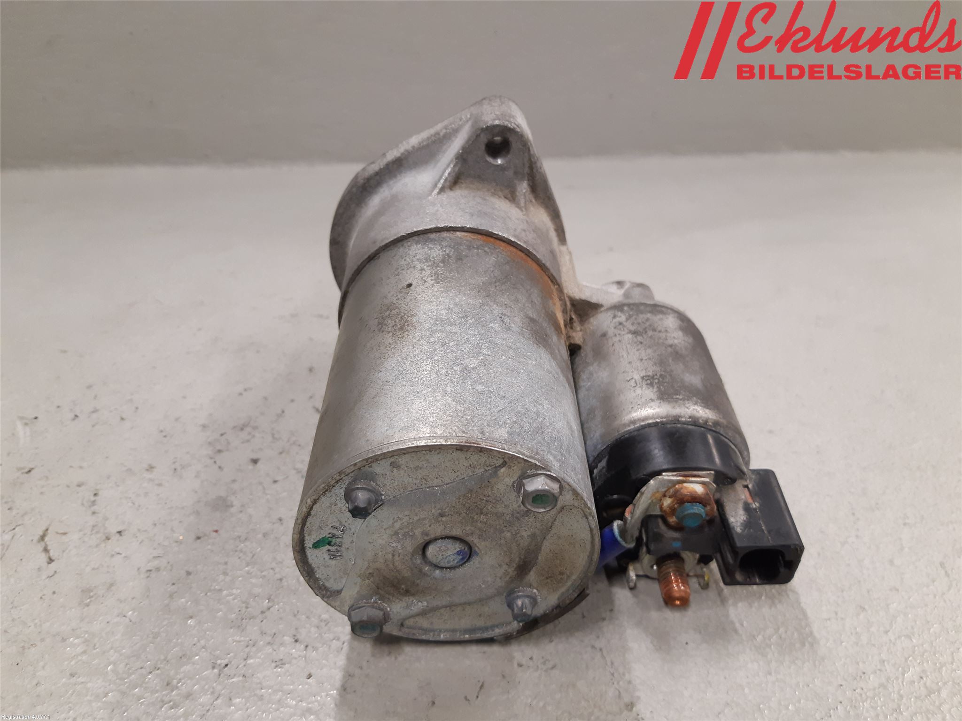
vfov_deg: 53.1
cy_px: 360
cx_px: 481
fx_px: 723
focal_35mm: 26
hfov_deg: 67.3
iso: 160
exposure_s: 1/50
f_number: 1.7
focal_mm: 3.93
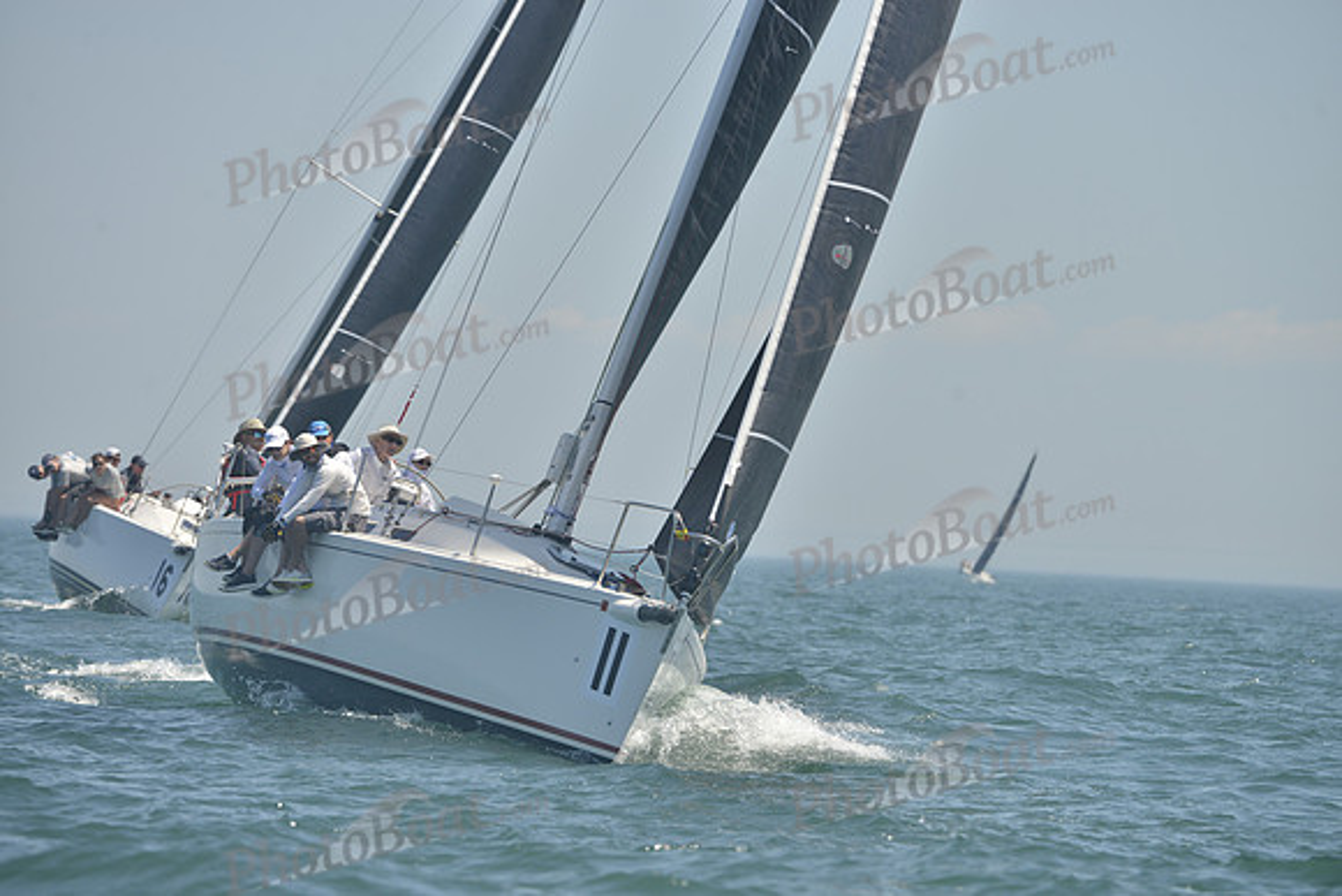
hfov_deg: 9.4
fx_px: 8203
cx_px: 671
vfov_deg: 6.2
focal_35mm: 220
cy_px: 448
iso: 280
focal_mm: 220
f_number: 7.1
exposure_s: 1/1000
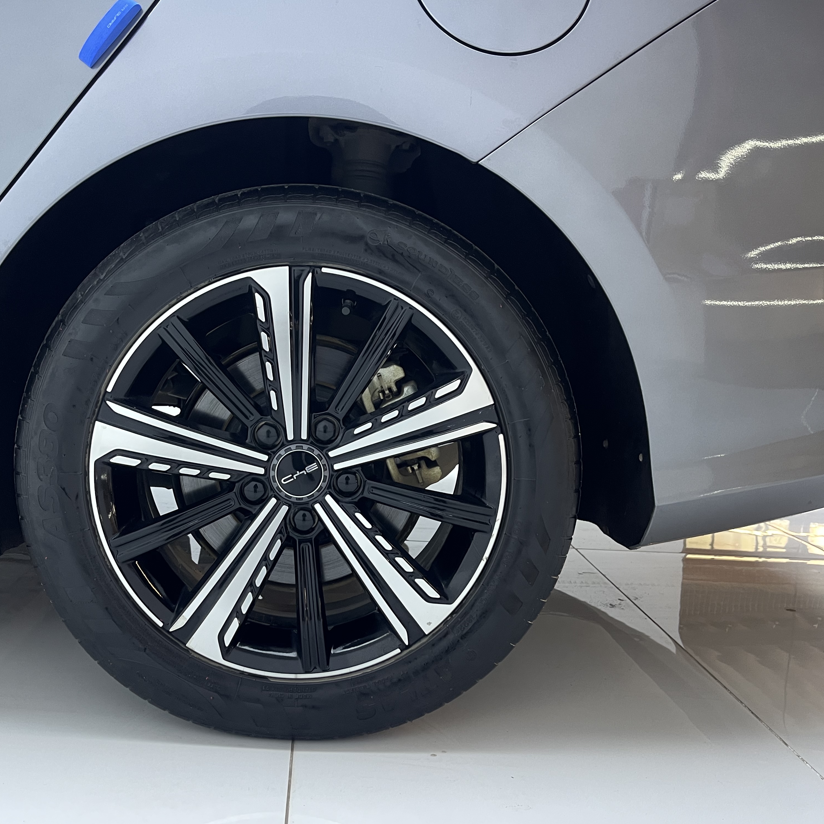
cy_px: 411
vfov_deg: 52.5
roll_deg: -2.8
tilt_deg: -5.5
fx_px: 835
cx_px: 328
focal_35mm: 31
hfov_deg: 52.2
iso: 160
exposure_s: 1/60
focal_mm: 5.1
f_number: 1.6
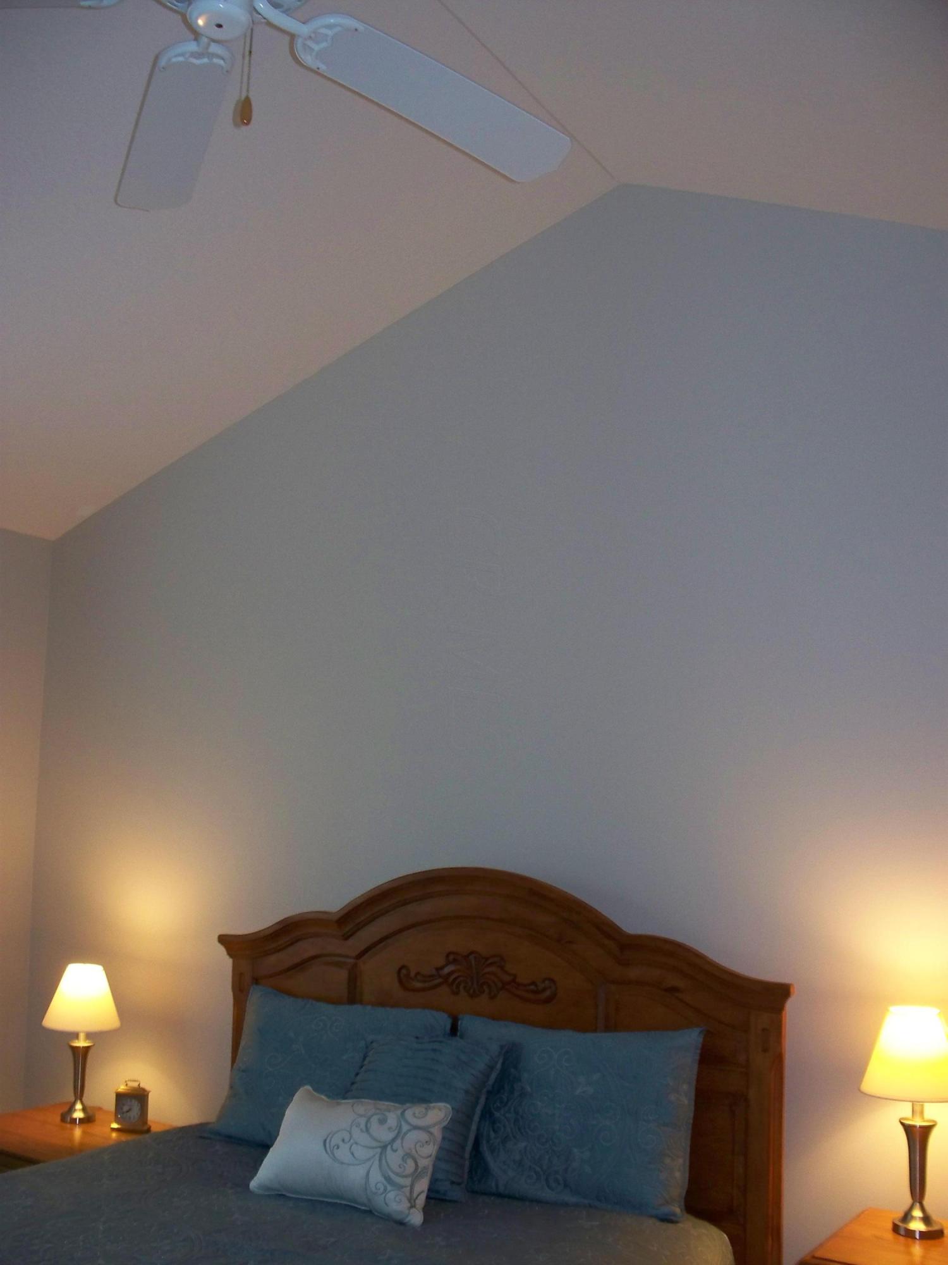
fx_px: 1315
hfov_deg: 39.7
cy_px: 632
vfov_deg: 51.4
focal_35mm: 36
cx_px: 474
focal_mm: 7.54
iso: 200
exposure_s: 1/60
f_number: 2.8
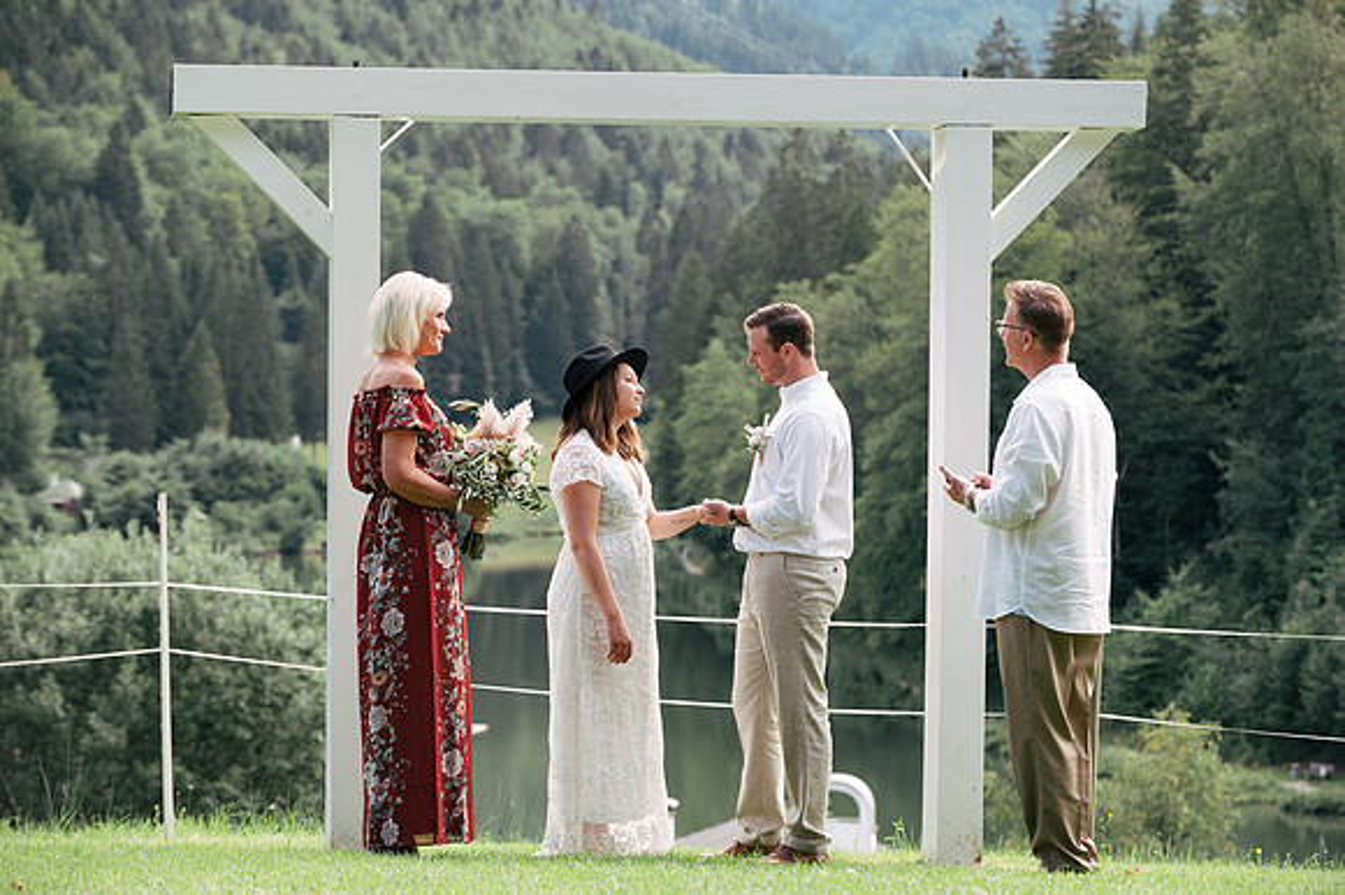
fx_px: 4331
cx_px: 672
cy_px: 448
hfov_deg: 17.7
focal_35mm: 116
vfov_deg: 11.8
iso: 500
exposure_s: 1/250
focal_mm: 116
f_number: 5.6
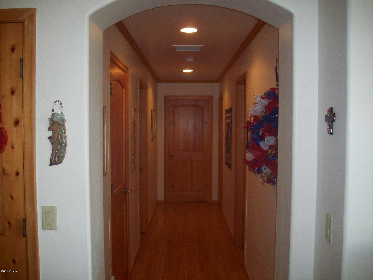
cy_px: 140
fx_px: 399
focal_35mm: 37
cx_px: 186
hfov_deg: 50.1
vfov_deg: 38.7
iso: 160
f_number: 2.8
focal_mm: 6.2
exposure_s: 1/45
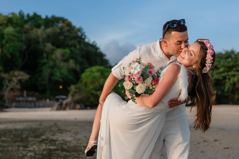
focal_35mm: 52
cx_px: 120
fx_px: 347
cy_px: 80
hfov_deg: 38.0
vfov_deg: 25.8
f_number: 2.8
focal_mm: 50
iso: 800
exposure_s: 1/3200
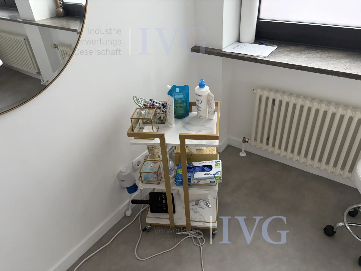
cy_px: 136
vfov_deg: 53.1
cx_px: 180
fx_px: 271
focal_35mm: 26
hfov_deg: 67.3
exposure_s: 1/137
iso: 80
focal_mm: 5.96
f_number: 1.6
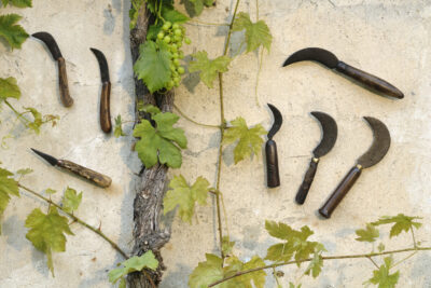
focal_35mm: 72
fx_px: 862
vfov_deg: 18.9
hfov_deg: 28.1
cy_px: 144
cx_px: 216
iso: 200
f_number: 10
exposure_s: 1/100
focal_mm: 48
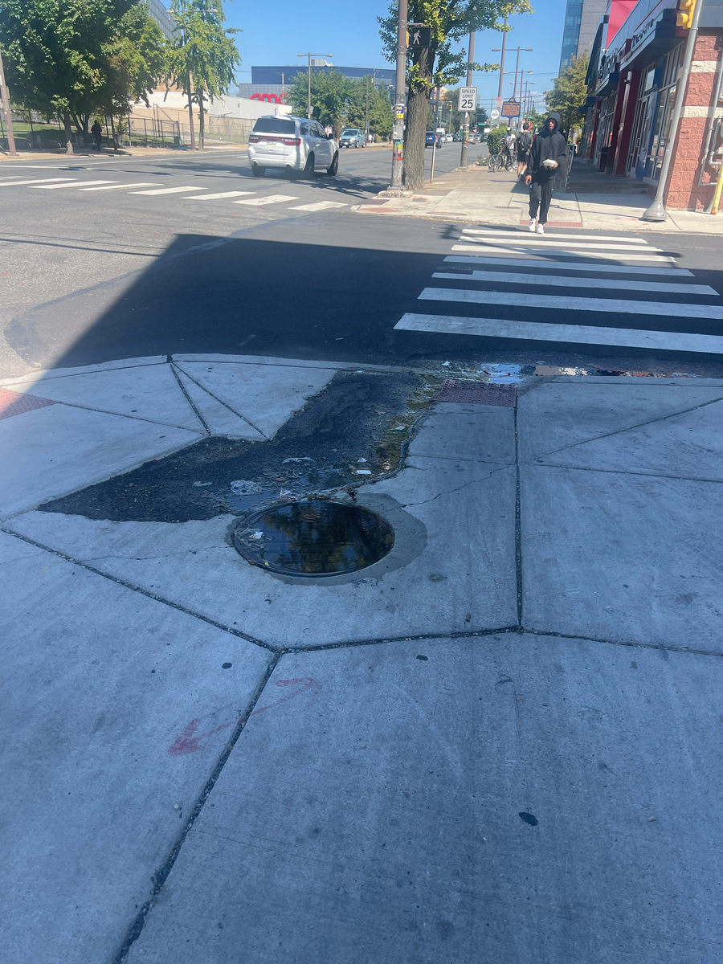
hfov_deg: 53.1
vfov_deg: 67.3
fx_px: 724
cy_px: 482
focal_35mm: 26
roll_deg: -1.2
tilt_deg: -26.0
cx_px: 362
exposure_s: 1/1361
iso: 50
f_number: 1.5
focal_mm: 5.7
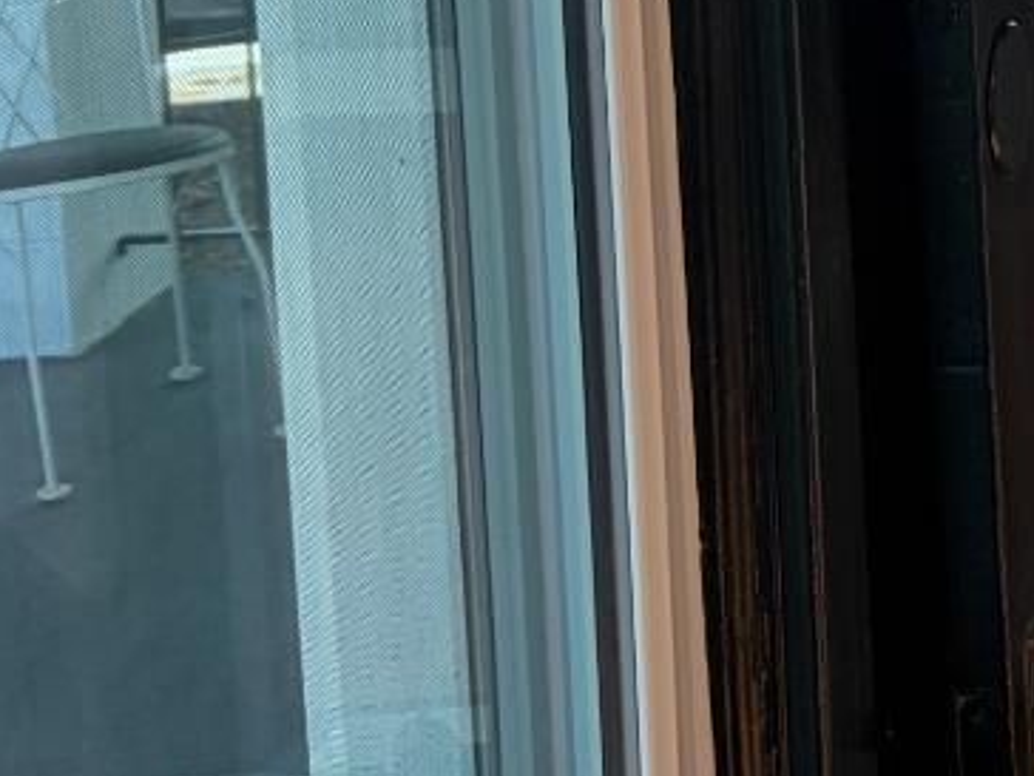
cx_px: 2008
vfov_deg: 13.3
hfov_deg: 15.2
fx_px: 3196
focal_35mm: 107
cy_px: -286
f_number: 1.6
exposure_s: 1/384
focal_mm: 5.96
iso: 50
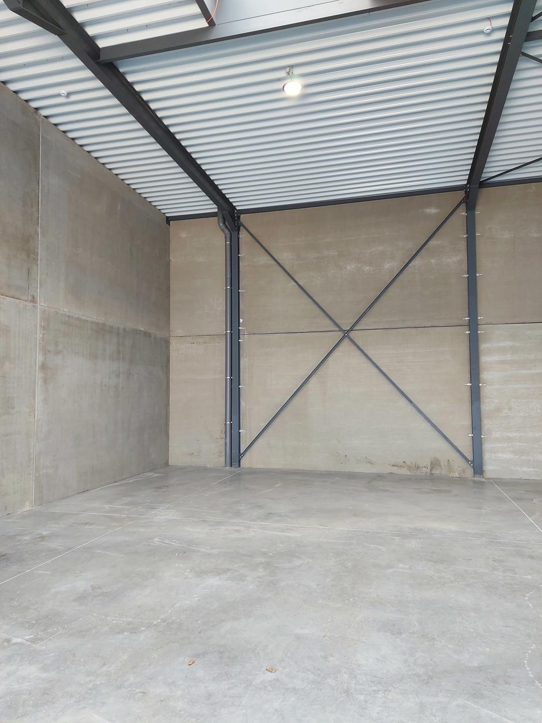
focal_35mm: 24
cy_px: 362
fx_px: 501
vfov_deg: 71.6
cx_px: 271
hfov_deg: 56.8
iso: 125
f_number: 1.8
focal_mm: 5.23
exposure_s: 1/50
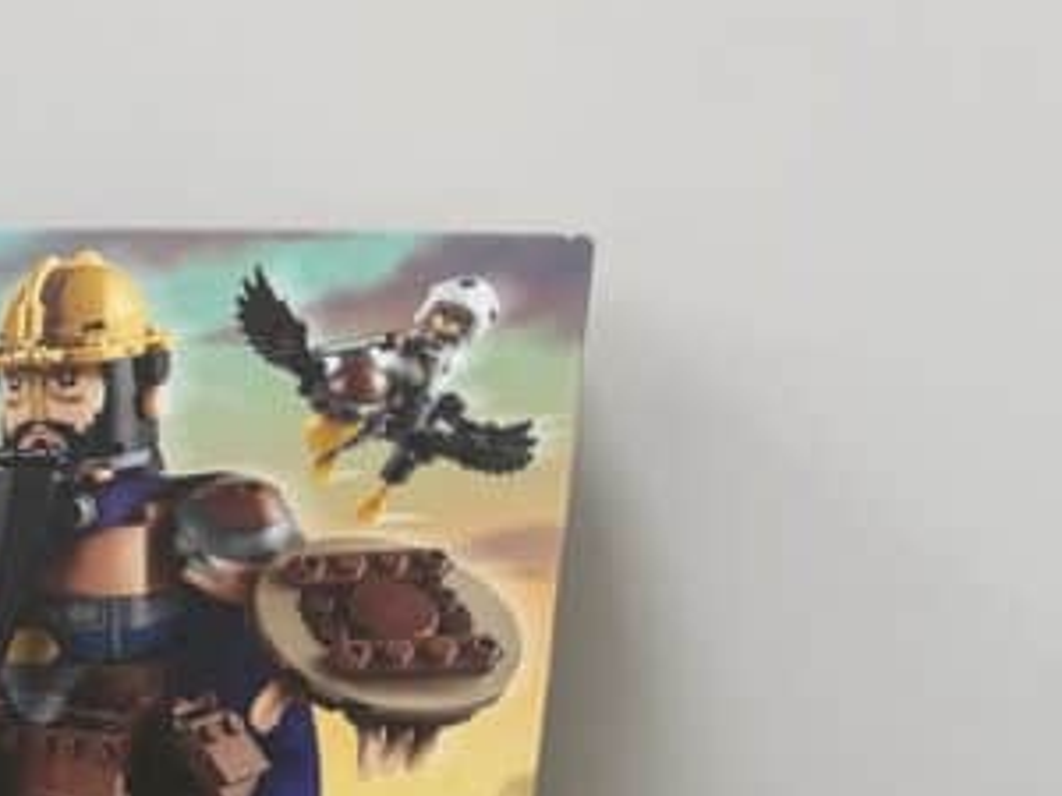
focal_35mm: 82
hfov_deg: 19.3
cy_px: 810
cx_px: -719
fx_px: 2516
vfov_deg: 17.5
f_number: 1.78
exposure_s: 1/117
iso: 200
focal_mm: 6.76
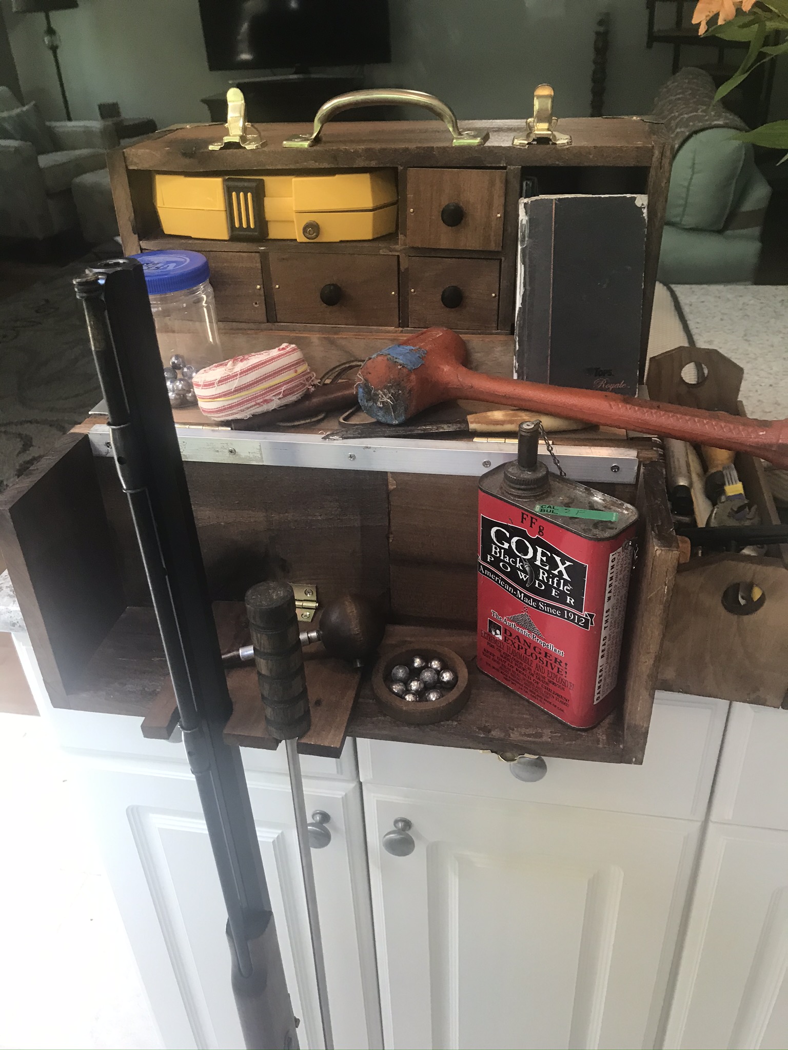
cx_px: 394
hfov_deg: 49.7
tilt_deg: -31.2
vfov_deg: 63.4
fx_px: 850
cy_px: 525
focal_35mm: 28
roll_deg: +4.4
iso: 32
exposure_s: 1/30
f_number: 1.8
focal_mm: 3.99
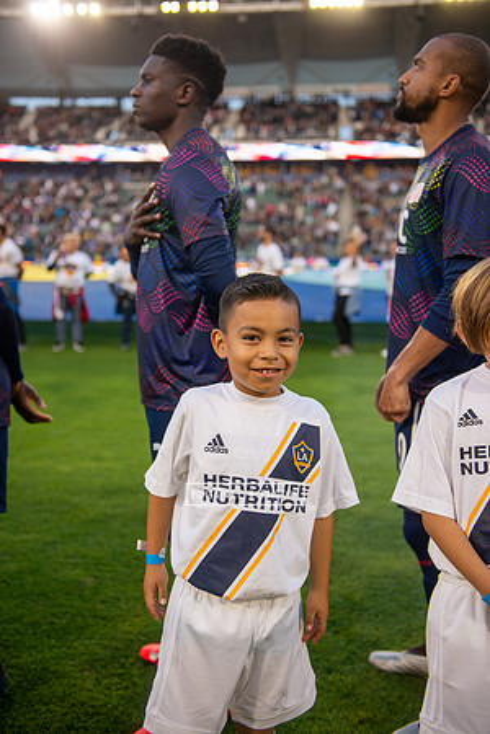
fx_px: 857
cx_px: 245
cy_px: 367
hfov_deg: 31.9
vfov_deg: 46.4
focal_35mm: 42
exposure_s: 1/640
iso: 200
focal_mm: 42
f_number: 2.8
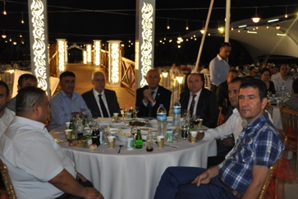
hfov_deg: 51.9
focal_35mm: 37
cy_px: 98
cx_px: 154
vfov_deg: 35.9
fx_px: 306
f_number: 3.8
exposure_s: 1/60
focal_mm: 20
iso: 800
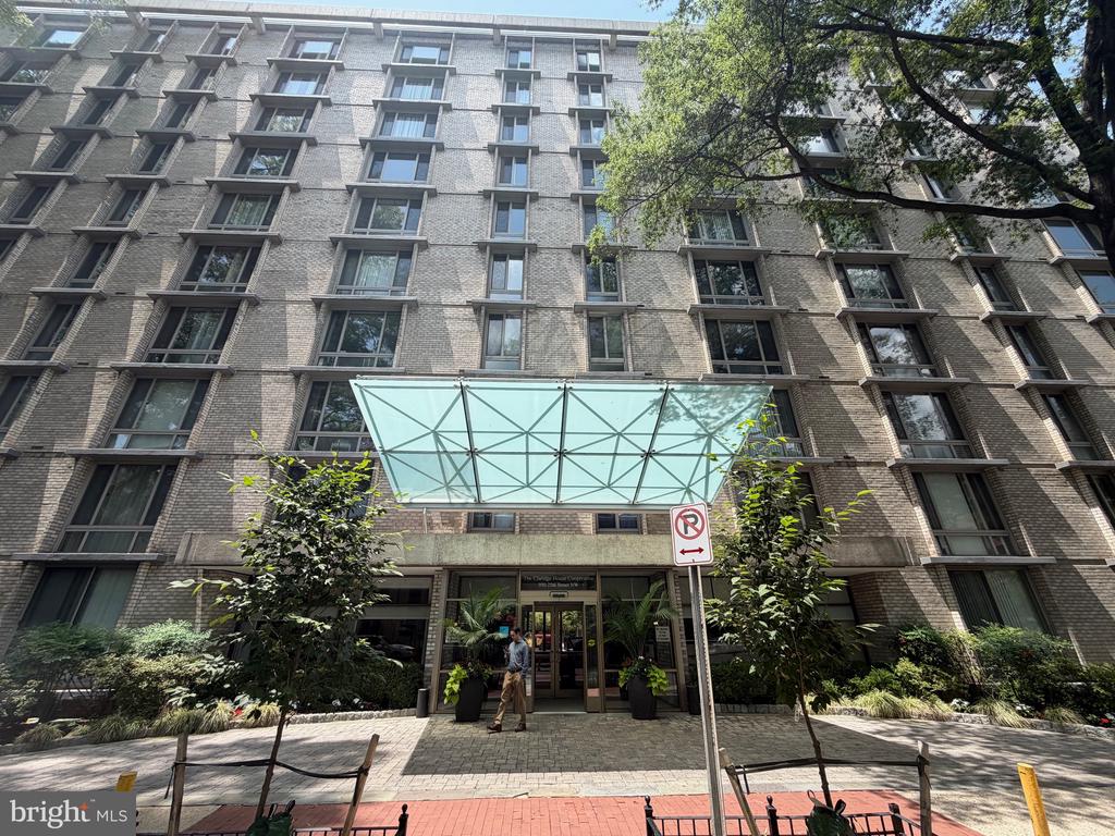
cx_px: 558
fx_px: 451
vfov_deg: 85.7
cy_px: 418
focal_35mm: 14
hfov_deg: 102.1
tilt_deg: +26.1
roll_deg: +0.0
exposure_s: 1/751
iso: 40
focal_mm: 2.22
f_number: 2.2
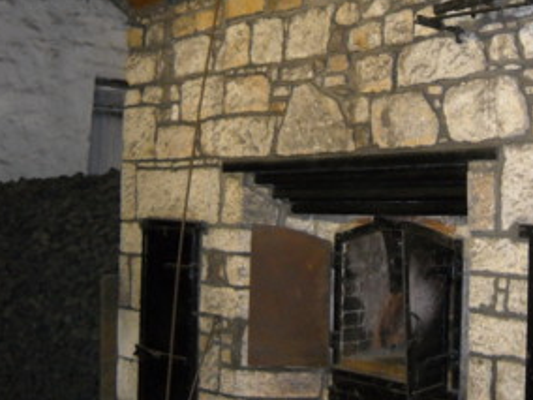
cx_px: 383
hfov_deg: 29.5
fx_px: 1001
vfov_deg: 22.5
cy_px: 131
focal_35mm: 65
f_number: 3.1
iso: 417
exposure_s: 1/30
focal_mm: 6.72
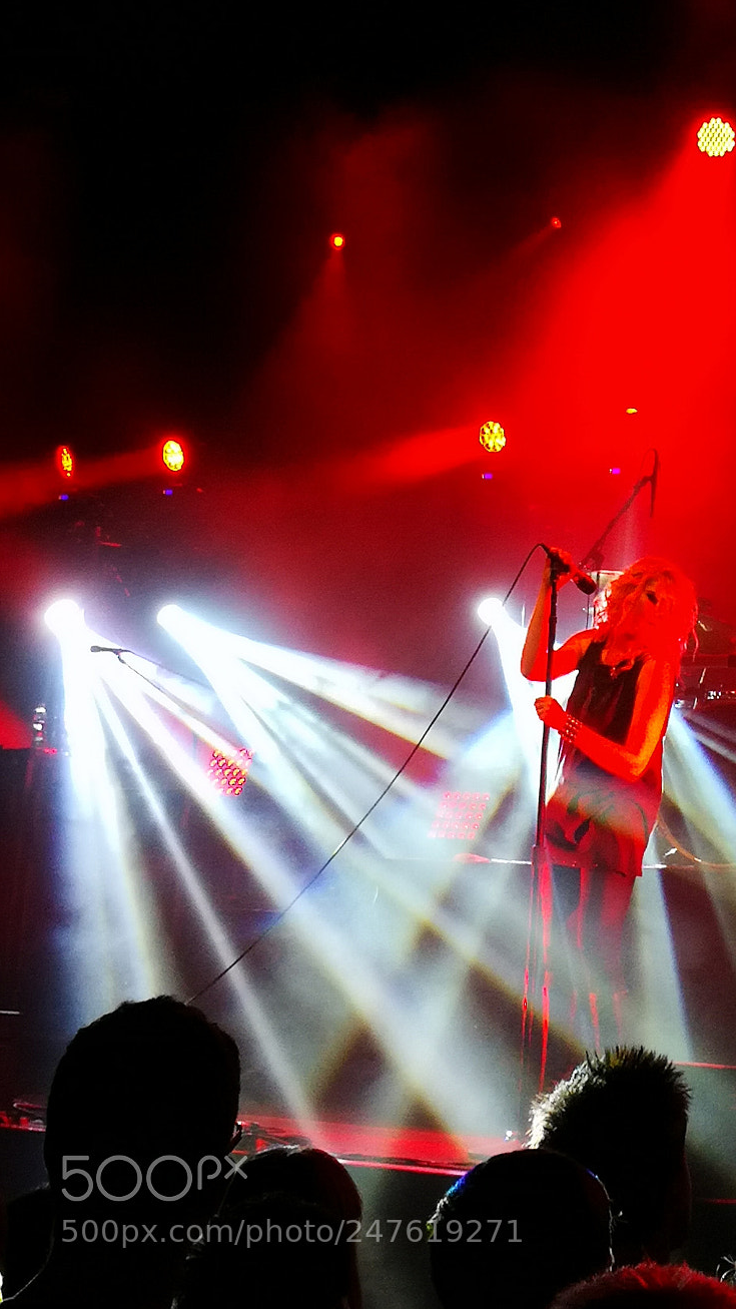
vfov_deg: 29.3
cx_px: 600
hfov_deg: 16.6
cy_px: 509
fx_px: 2499
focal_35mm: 72
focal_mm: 3.95
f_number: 1.6
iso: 100
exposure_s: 1/100
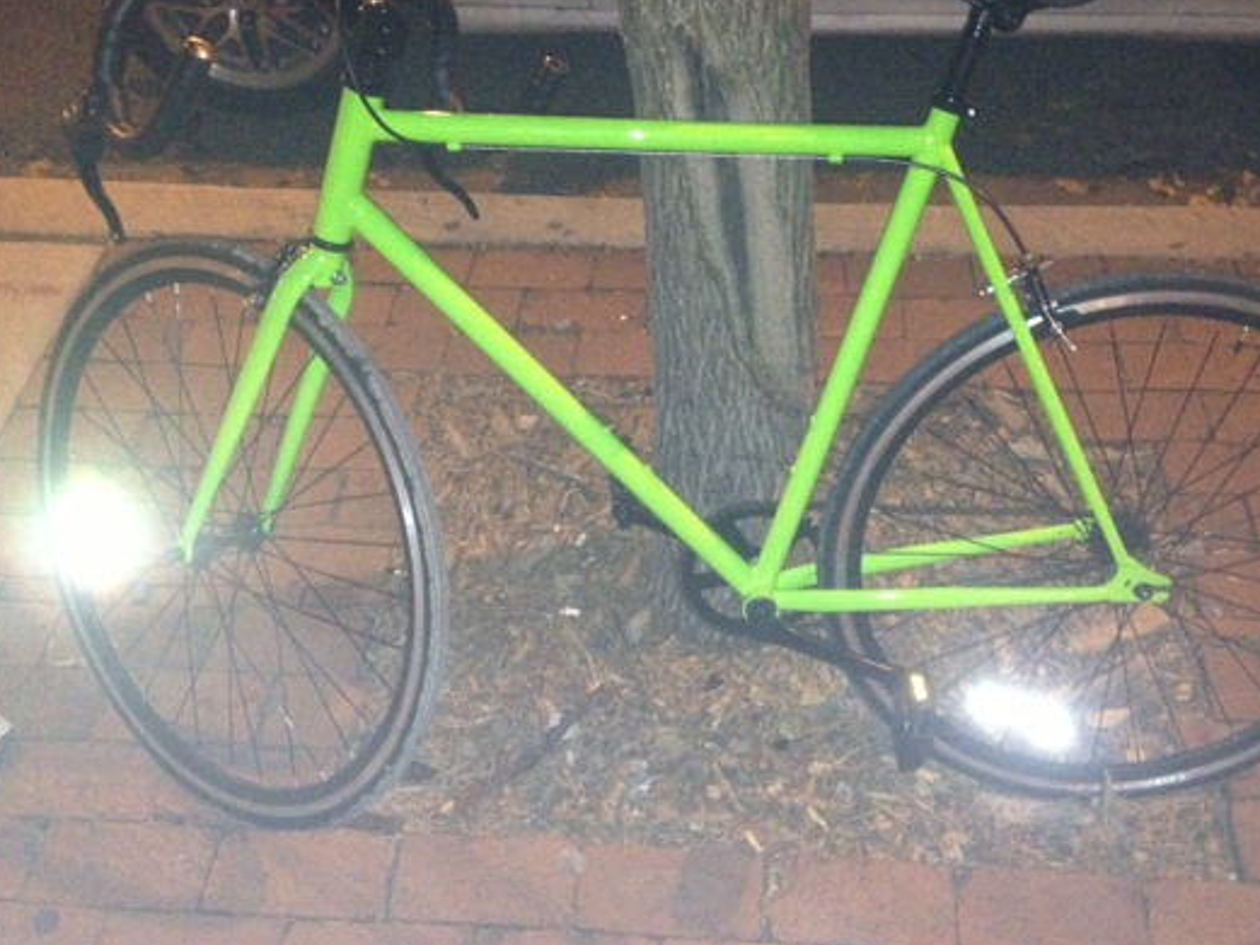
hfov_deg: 43.8
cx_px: 663
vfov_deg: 33.6
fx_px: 1566
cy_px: 416
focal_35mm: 43
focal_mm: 4.28
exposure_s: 1/16
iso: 500
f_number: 2.4
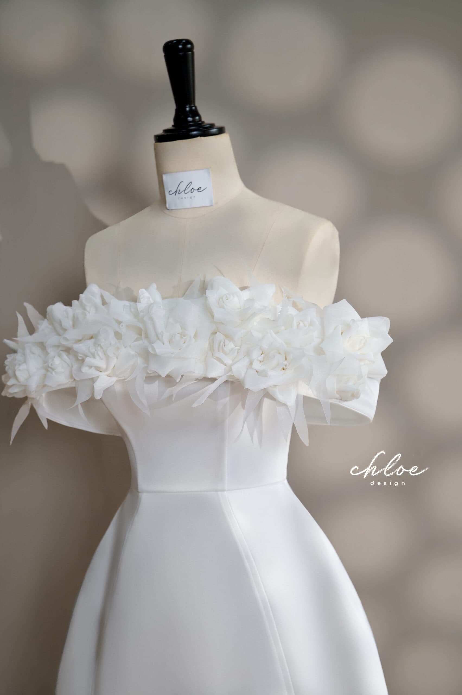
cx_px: 231
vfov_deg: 36.9
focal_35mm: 54
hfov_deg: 25.0
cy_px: 348
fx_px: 1041
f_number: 5
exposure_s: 1/160
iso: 500
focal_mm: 54
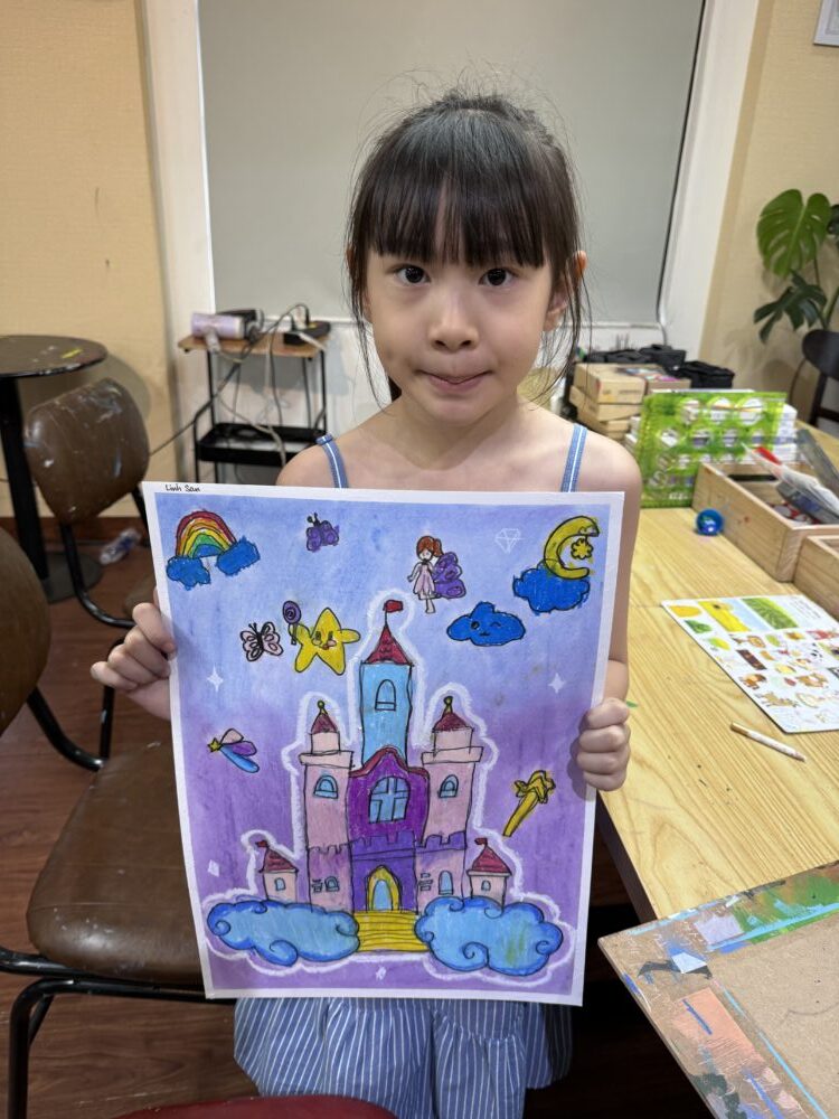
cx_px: 420
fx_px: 776
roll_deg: -3.1
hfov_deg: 56.8
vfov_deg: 71.6
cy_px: 560
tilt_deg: -24.7
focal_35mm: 24
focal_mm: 6.76
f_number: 1.78
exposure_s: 1/100
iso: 100
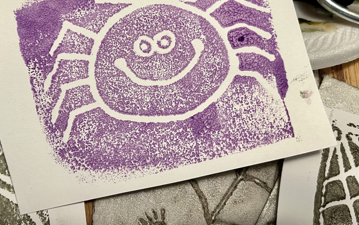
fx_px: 450
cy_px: 60
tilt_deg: -73.5
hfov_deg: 43.2
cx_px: 136
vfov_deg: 27.7
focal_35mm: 46
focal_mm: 5.7
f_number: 1.5
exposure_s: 1/60
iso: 200
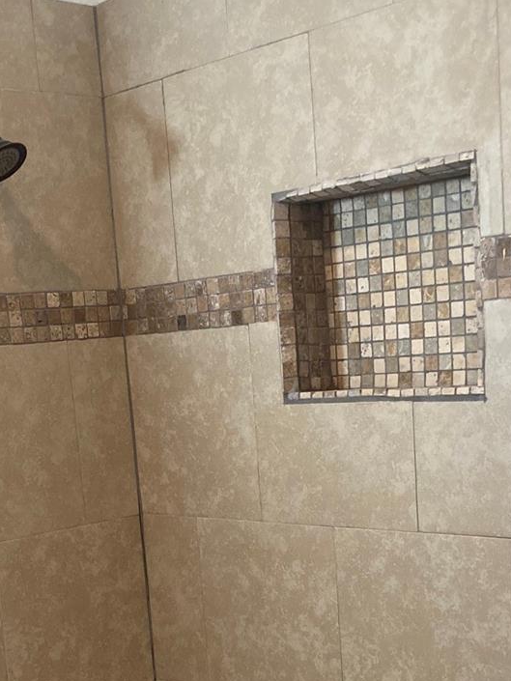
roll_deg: +3.2
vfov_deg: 30.6
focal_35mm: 61
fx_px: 1200
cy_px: 585
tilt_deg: -8.8
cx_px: 214
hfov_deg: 24.0
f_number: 1.8
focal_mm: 3.99
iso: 200
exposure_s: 1/60
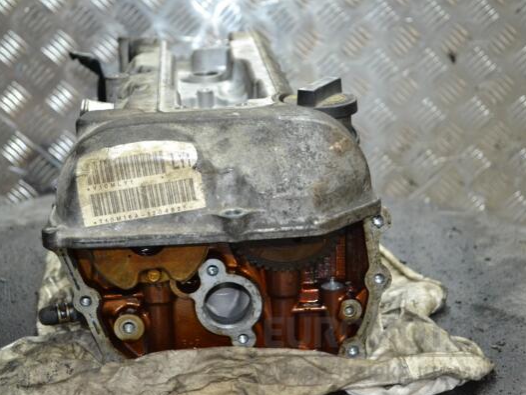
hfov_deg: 28.2
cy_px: 199
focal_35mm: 69
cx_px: 246
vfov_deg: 21.3
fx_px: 1048
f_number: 5.3
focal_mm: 42
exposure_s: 1/60
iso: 2200
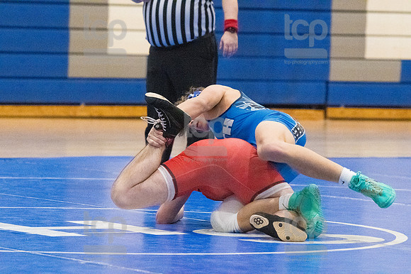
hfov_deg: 7.9
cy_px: 137
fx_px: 2989
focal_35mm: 262
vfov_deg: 5.2
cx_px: 206
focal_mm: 175
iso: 10000
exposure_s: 1/1600
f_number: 4.5
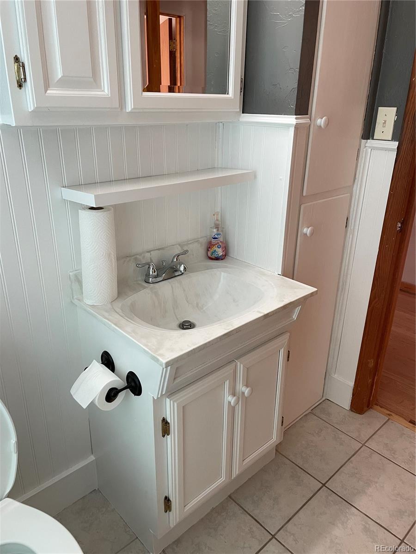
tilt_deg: -20.5
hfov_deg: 53.1
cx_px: 208
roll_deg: -0.7
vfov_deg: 67.3
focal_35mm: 26
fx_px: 417
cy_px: 277
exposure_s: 1/99
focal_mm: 4.2
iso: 125
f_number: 1.6
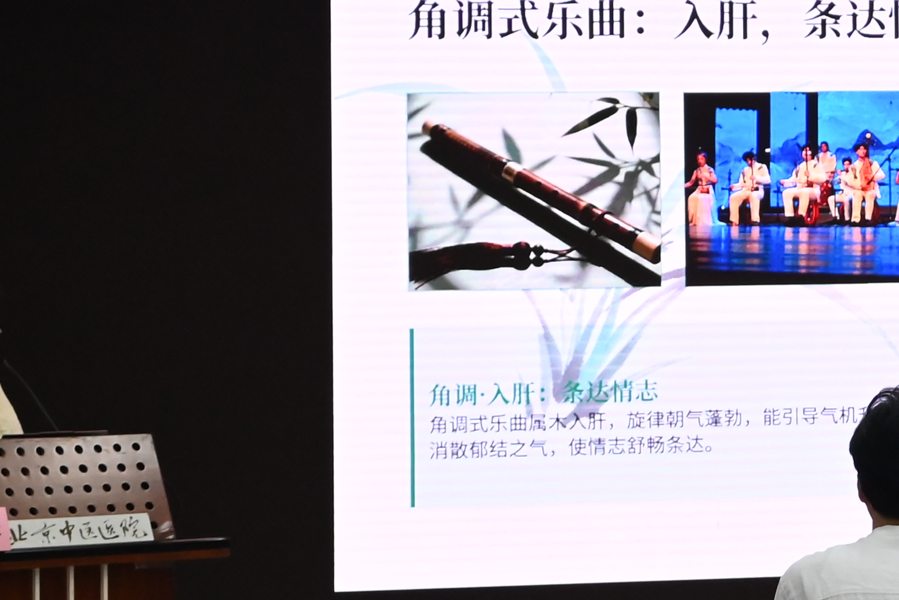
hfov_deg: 10.3
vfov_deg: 7.1
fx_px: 4846
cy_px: 31
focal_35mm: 194
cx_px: 1305
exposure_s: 1/200
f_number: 7.1
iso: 2000
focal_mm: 50
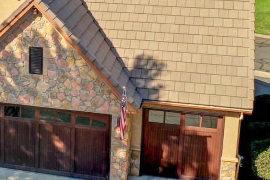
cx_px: -4
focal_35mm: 76
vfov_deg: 17.9
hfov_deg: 25.3
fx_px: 570
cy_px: 60
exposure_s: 1/120
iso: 100
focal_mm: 10.3
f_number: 11
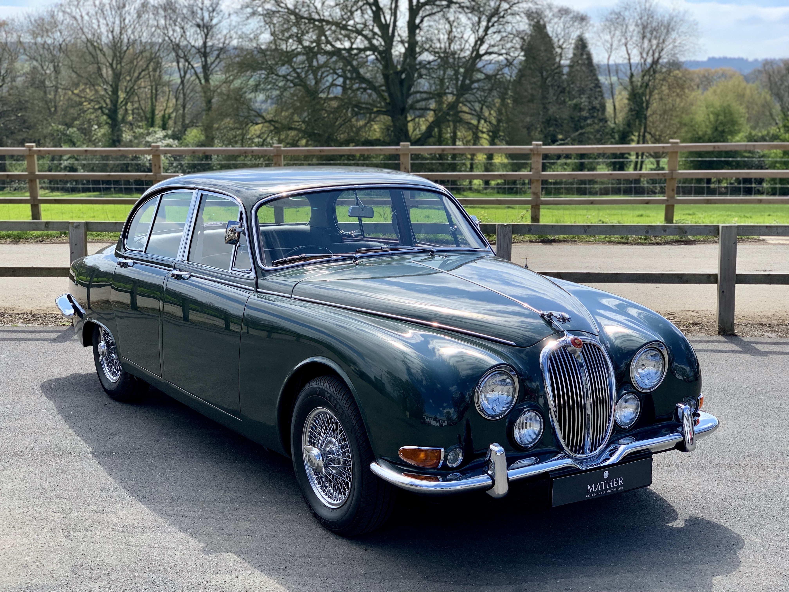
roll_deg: -0.3
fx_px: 1185
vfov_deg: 28.0
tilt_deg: -9.0
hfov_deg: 36.8
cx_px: 394
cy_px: 296
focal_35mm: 52
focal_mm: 6
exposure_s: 1/551
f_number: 2.4
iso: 16
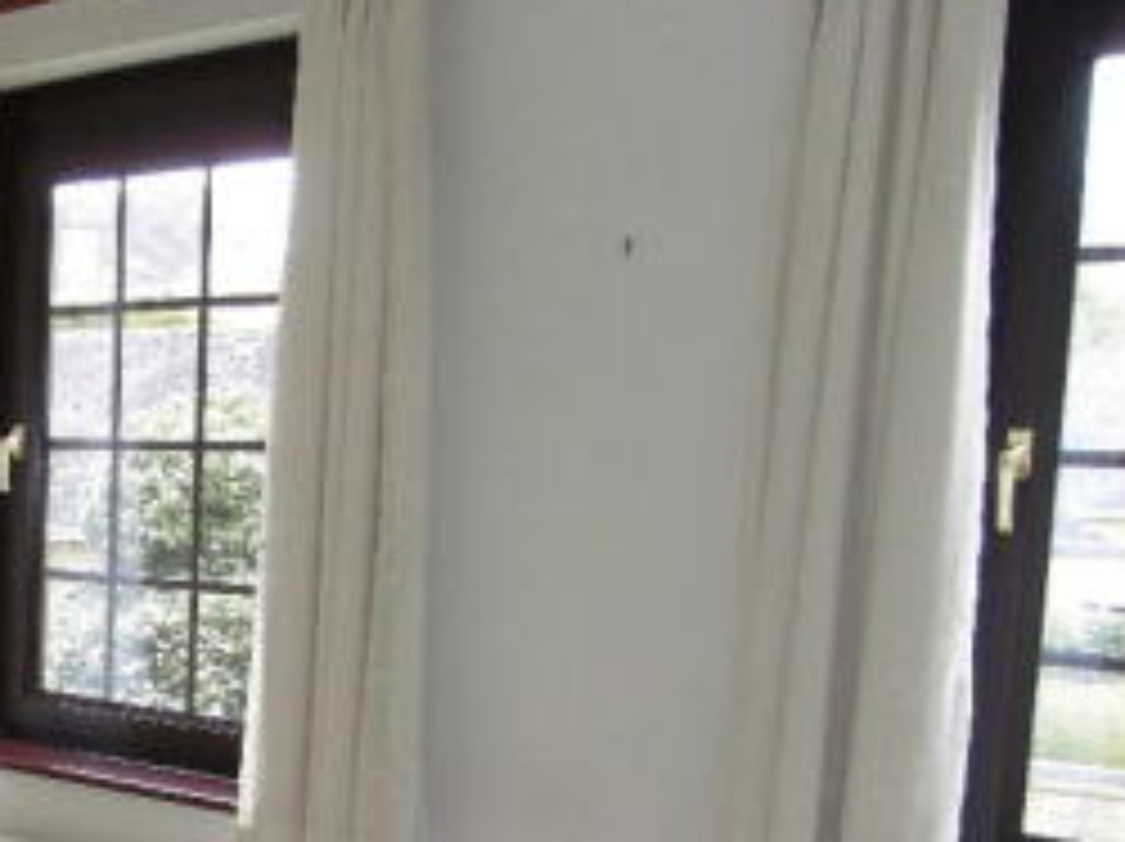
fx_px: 1818
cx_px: 29
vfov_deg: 25.2
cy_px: 781
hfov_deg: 32.0
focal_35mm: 56
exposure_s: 1/40
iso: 100
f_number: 2.8
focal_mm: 4.3
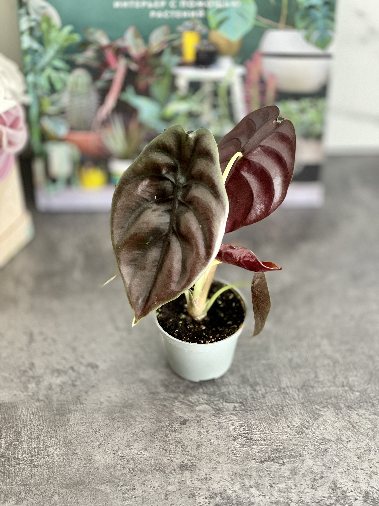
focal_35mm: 64
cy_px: 253
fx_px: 934
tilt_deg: -42.6
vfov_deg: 30.3
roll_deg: +0.6
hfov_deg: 22.9
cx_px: 190
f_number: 2.2
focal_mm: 7.5
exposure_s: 1/115
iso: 250
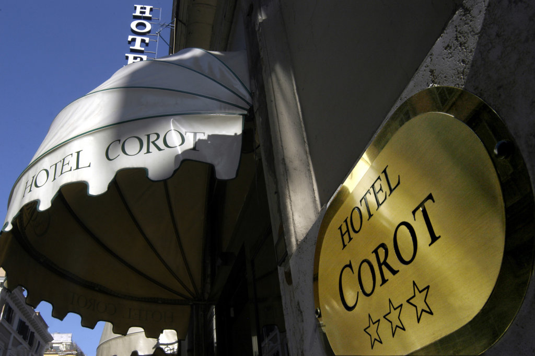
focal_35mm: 27
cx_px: 268
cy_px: 178
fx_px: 401
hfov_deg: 67.4
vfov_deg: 47.9
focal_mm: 18
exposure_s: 1/125
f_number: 16
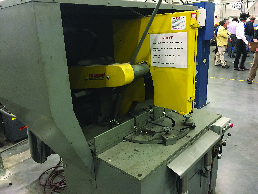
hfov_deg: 61.7
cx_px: 129
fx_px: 216
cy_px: 97
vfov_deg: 48.2
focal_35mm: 29
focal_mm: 4.15
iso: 250
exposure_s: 1/24
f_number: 2.2
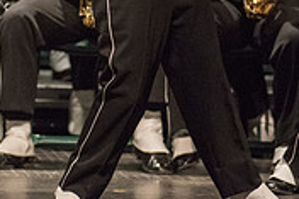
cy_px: -125
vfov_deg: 1.4
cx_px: 56
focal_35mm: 990
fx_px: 8215
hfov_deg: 2.1
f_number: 2.8
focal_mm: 300
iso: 4000
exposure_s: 1/500
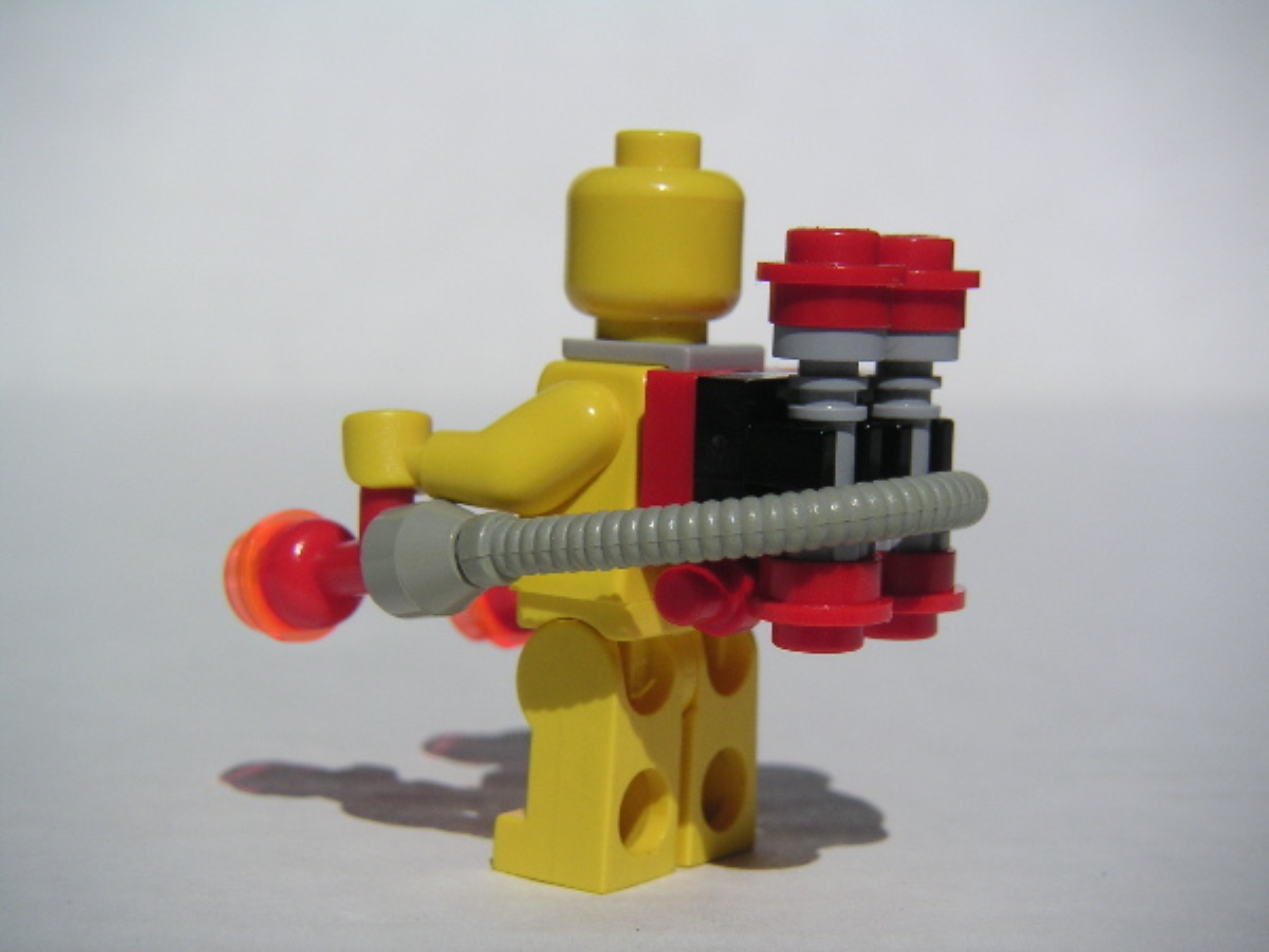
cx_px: 634
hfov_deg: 27.4
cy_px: 476
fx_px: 2603
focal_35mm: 71
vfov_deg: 20.7
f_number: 6.7
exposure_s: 1/750
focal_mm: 11
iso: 50
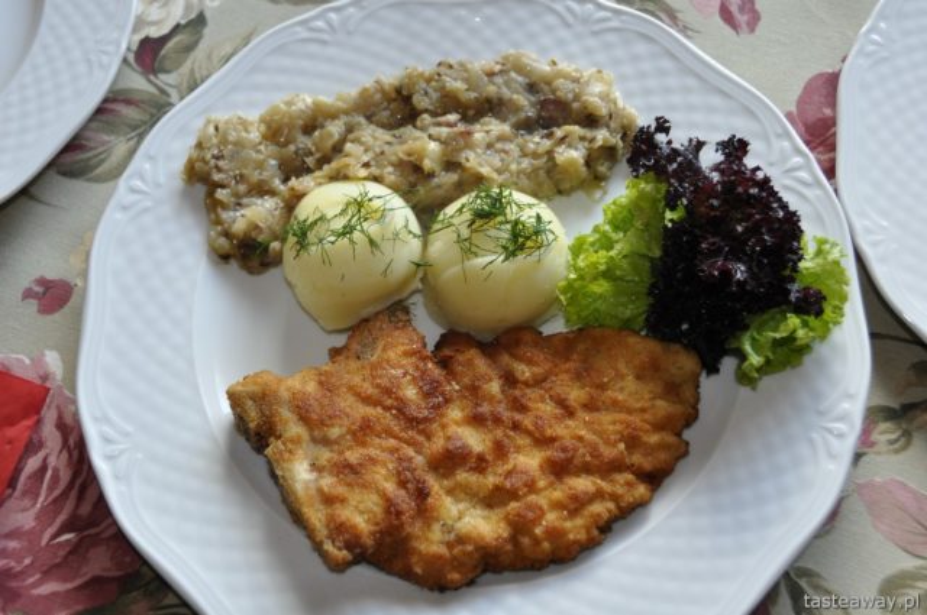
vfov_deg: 28.9
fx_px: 1196
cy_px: 308
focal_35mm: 46
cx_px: 464
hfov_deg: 42.4
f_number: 4
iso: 800
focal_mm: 31
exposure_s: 1/80
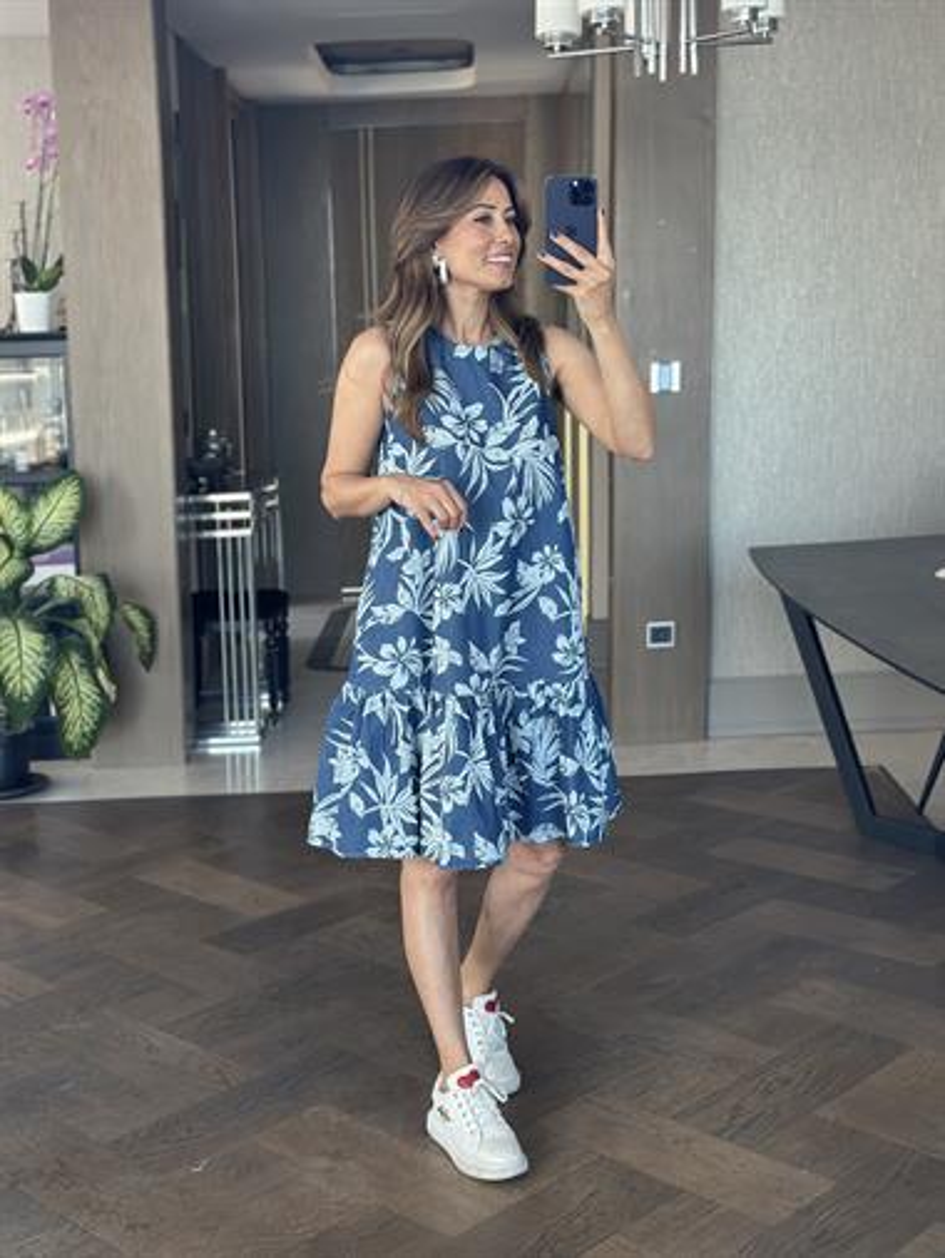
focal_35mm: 48
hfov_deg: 30.3
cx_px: 472
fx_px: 1746
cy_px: 629
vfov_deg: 39.6
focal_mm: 6.86
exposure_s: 1/74
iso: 125
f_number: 1.78
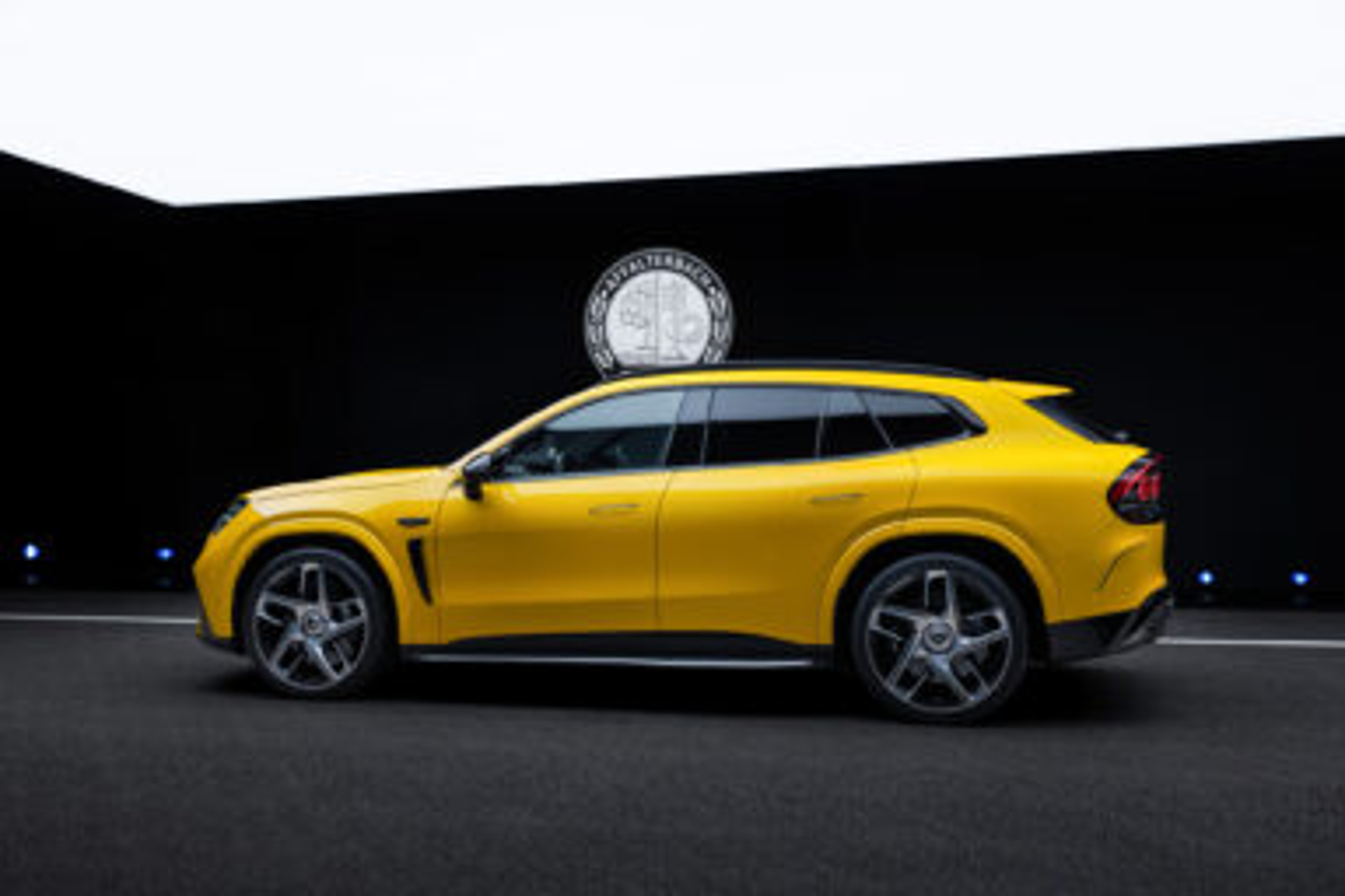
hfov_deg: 55.8
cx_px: 672
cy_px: 448
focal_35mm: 34
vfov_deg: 38.9
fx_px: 1270
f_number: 8
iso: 100
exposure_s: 1/8
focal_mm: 34
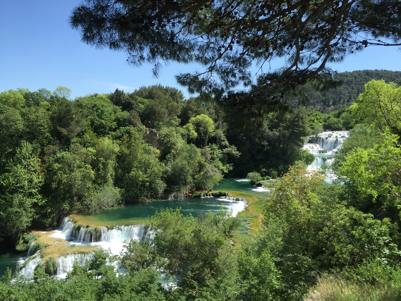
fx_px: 336
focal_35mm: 29
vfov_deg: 48.2
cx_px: 200
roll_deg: -0.5
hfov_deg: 61.7
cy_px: 150
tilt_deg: -2.5
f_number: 2.2
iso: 32
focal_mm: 4.15
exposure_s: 1/1319
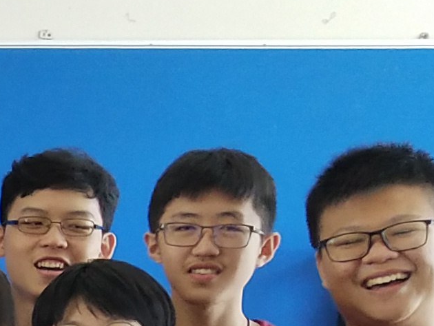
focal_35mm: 192
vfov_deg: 7.6
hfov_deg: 9.0
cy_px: 547
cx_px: -688
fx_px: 2408
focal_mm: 3.95
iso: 201
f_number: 1.8
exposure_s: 1/100
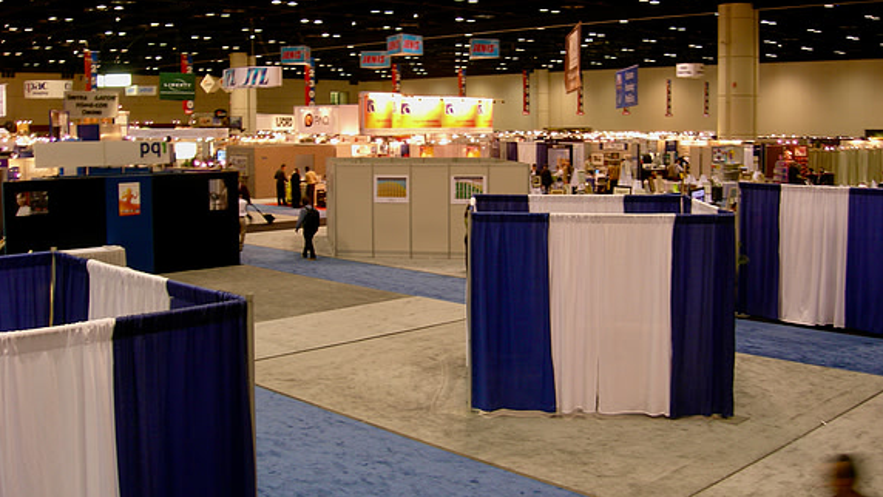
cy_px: 194
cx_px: 445
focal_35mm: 42
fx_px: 984
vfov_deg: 28.3
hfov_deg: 48.3
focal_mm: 7.8
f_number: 2.8
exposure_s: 1/6.6
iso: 50
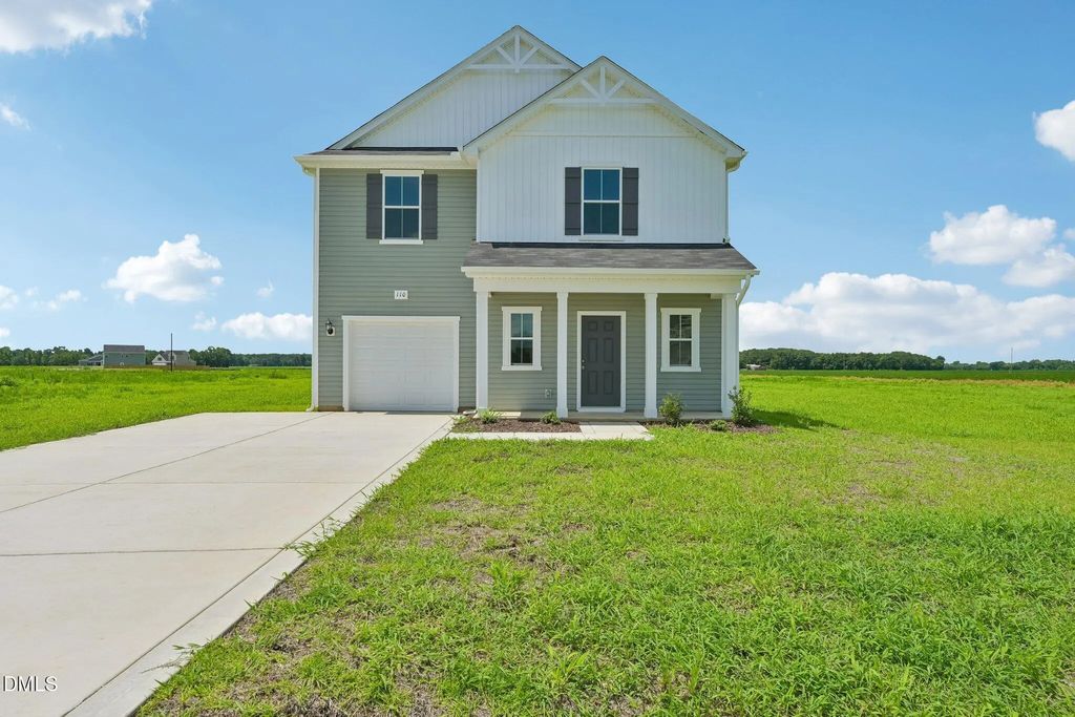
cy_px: 358
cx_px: 538
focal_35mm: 20
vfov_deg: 63.2
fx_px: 582
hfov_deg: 85.4
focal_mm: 19.5
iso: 100
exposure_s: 1/800
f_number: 8
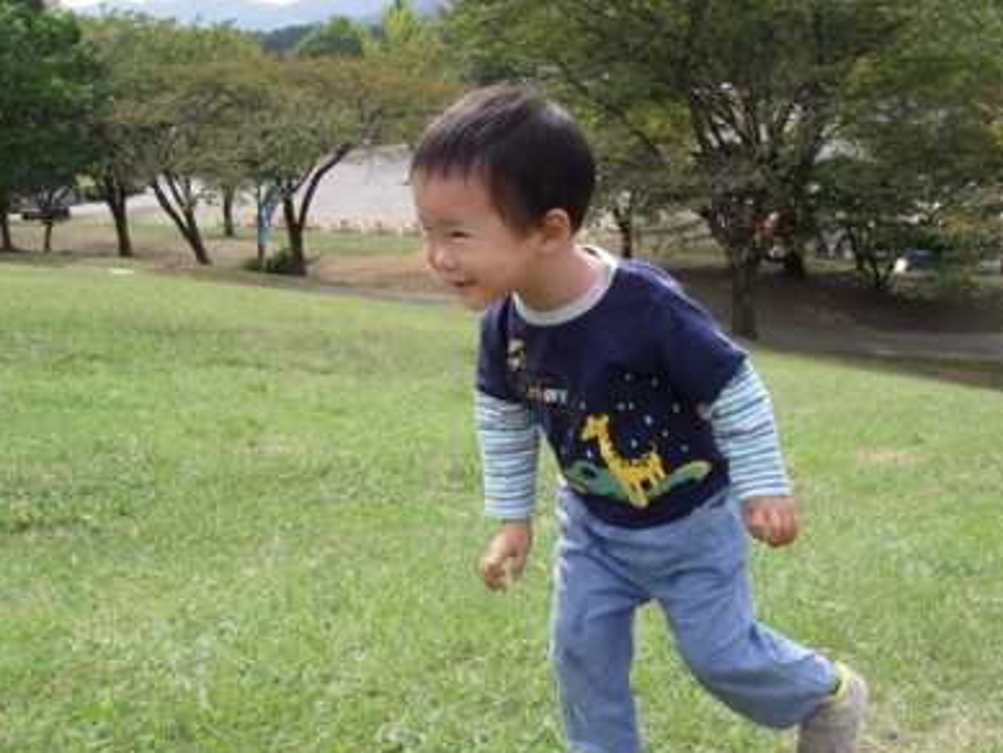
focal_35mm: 44
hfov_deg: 42.9
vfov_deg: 32.9
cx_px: 487
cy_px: 353
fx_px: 1275
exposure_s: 1/125
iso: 80
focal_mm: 6.3
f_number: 6.6
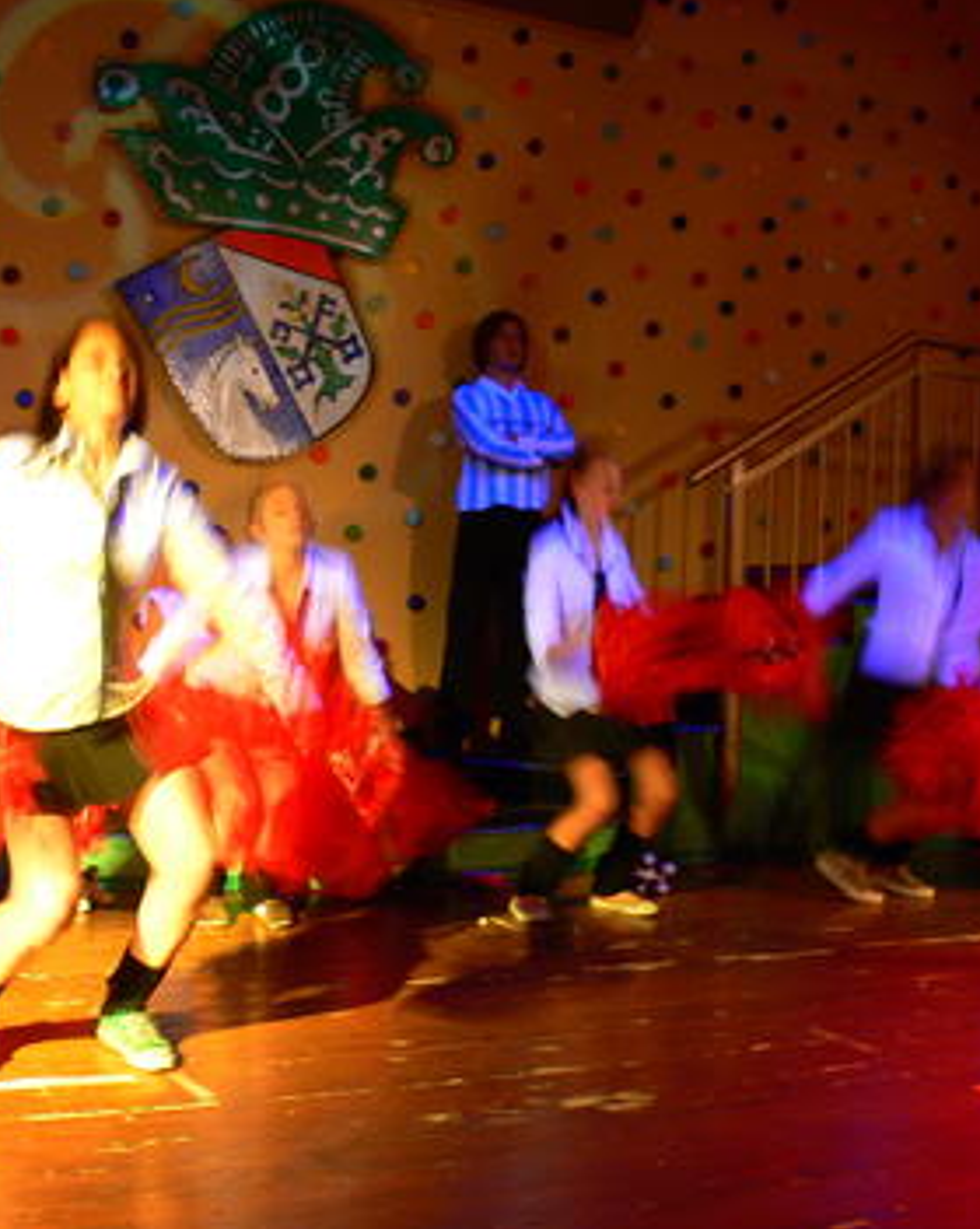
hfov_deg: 32.6
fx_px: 1671
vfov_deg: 40.4
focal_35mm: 46
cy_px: 613
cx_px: 392
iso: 100
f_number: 2.8
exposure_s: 1/5
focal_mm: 7.4
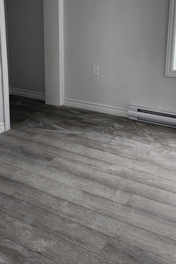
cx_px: 78
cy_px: 82
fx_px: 308
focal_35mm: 42
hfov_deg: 31.9
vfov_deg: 45.5
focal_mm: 5.54
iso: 400
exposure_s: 1/120
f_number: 1.8
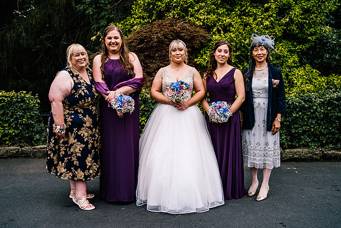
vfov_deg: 35.9
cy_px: 111
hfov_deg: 51.9
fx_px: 350
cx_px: 170
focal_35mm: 37
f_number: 4
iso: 100
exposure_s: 1/500
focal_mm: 35
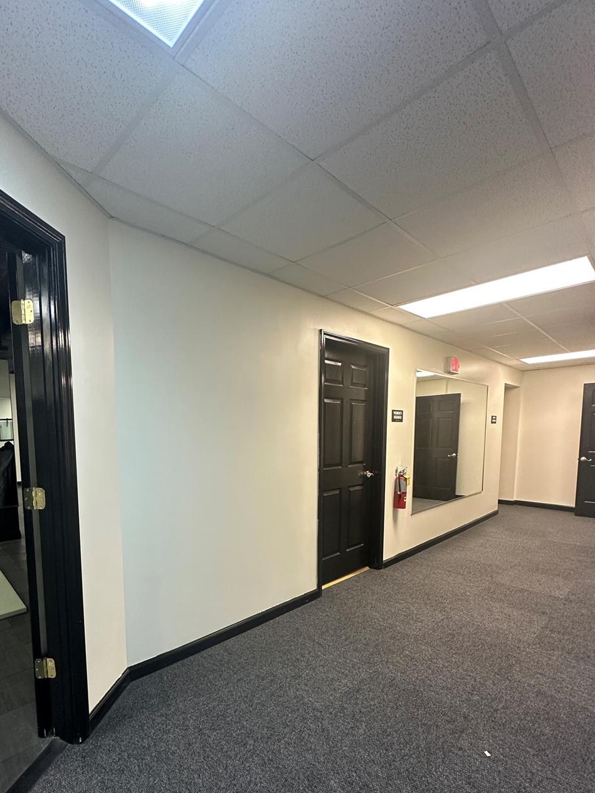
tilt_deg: -5.1
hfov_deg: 73.9
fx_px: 390
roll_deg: -0.4
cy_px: 472
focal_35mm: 17
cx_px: 236
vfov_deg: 90.0
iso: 250
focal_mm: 2.22
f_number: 2.2
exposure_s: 1/120
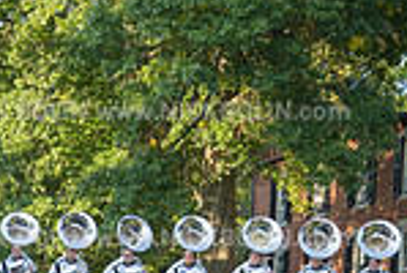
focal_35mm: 140
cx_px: -290
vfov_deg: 9.4
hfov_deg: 13.4
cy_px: 493
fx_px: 1586
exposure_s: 1/200
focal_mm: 36
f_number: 4
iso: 125
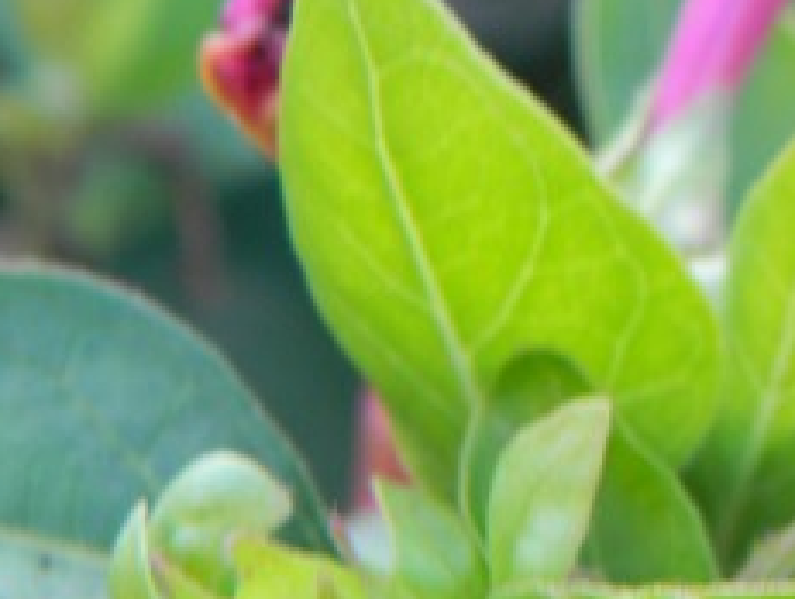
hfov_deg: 6.7
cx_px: 1359
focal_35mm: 287
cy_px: -155
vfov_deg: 5.2
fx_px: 6602
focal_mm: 15.1
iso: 104
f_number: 4.5
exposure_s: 1/30
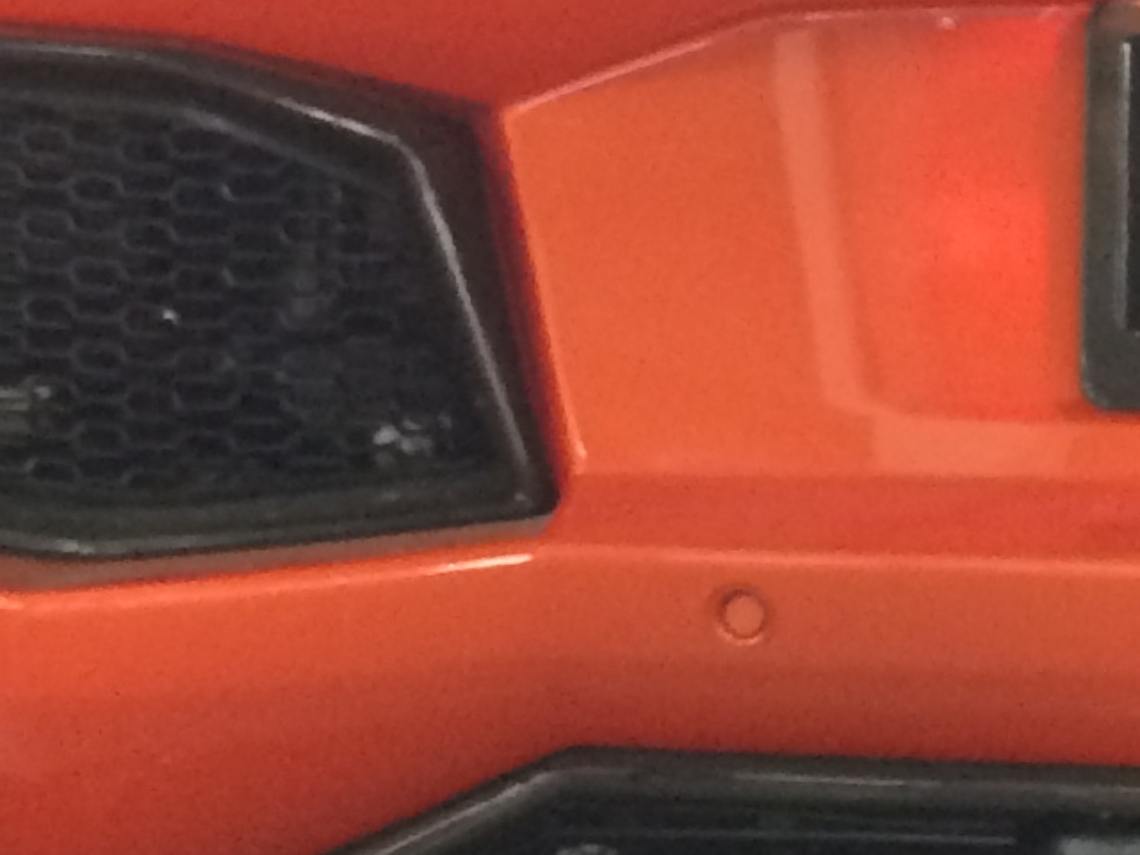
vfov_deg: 9.5
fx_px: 5039
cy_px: -354
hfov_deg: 12.5
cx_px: 1471
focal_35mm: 153
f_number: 2.2
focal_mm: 4.12
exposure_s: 1/30
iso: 160
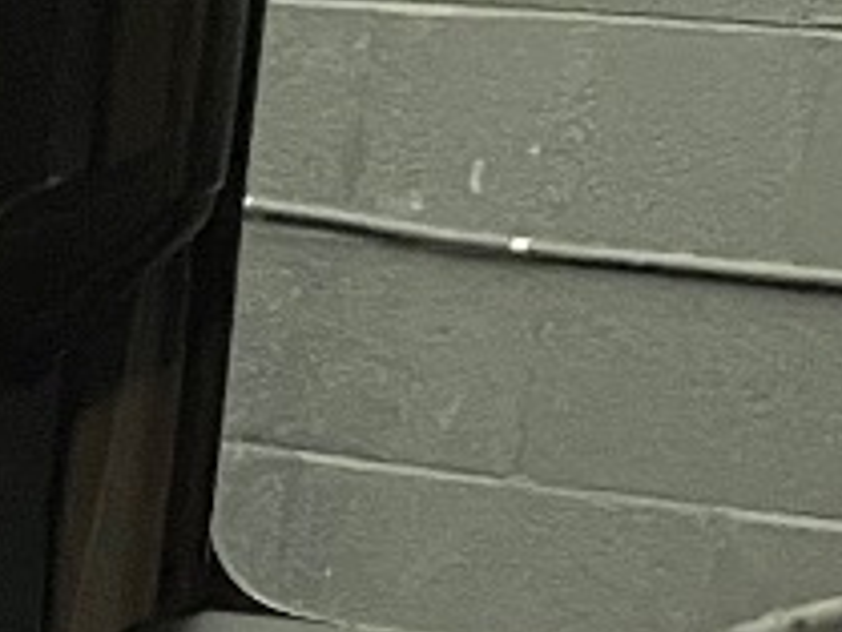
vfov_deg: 7.7
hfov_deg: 9.7
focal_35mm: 179
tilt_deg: -20.6
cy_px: 1502
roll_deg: -1.5
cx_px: -1180
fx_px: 4356
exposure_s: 1/20
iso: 800
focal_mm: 4.2
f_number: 1.6
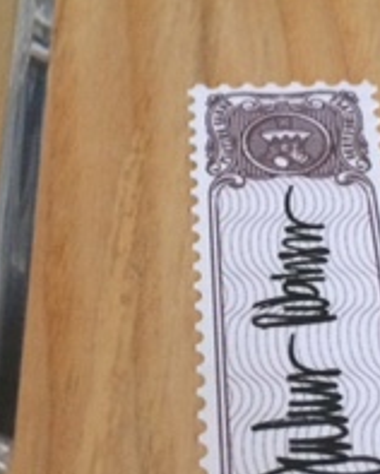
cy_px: 282
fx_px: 1291
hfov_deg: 16.7
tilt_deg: -49.9
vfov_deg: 20.8
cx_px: 156
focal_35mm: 92
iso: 500
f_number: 2.2
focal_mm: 4.15
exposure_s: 1/17
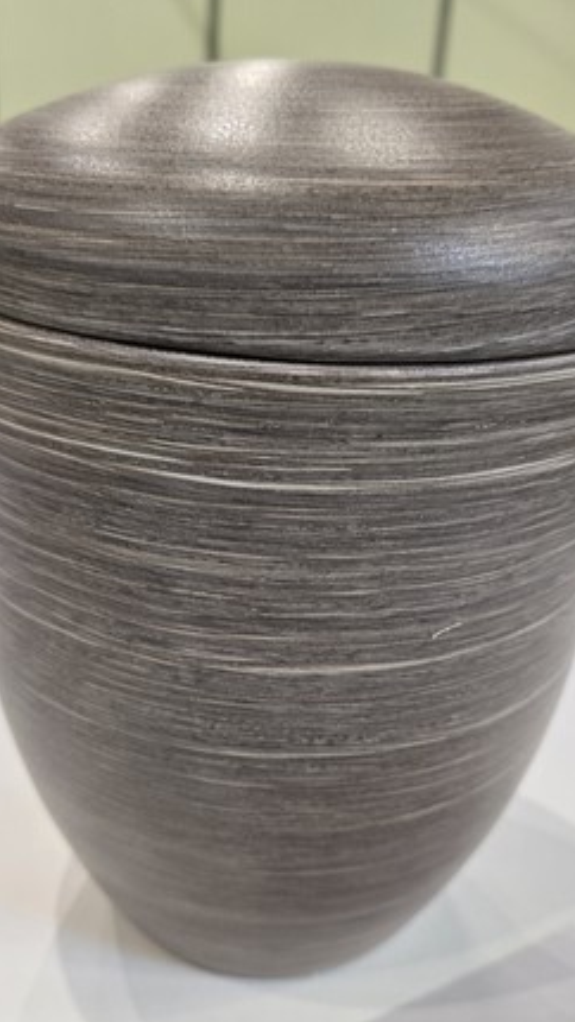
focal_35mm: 35
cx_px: 302
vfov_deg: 56.4
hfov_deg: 33.7
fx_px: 948
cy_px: 578
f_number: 1.7
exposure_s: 1/100
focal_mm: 6.3
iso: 125
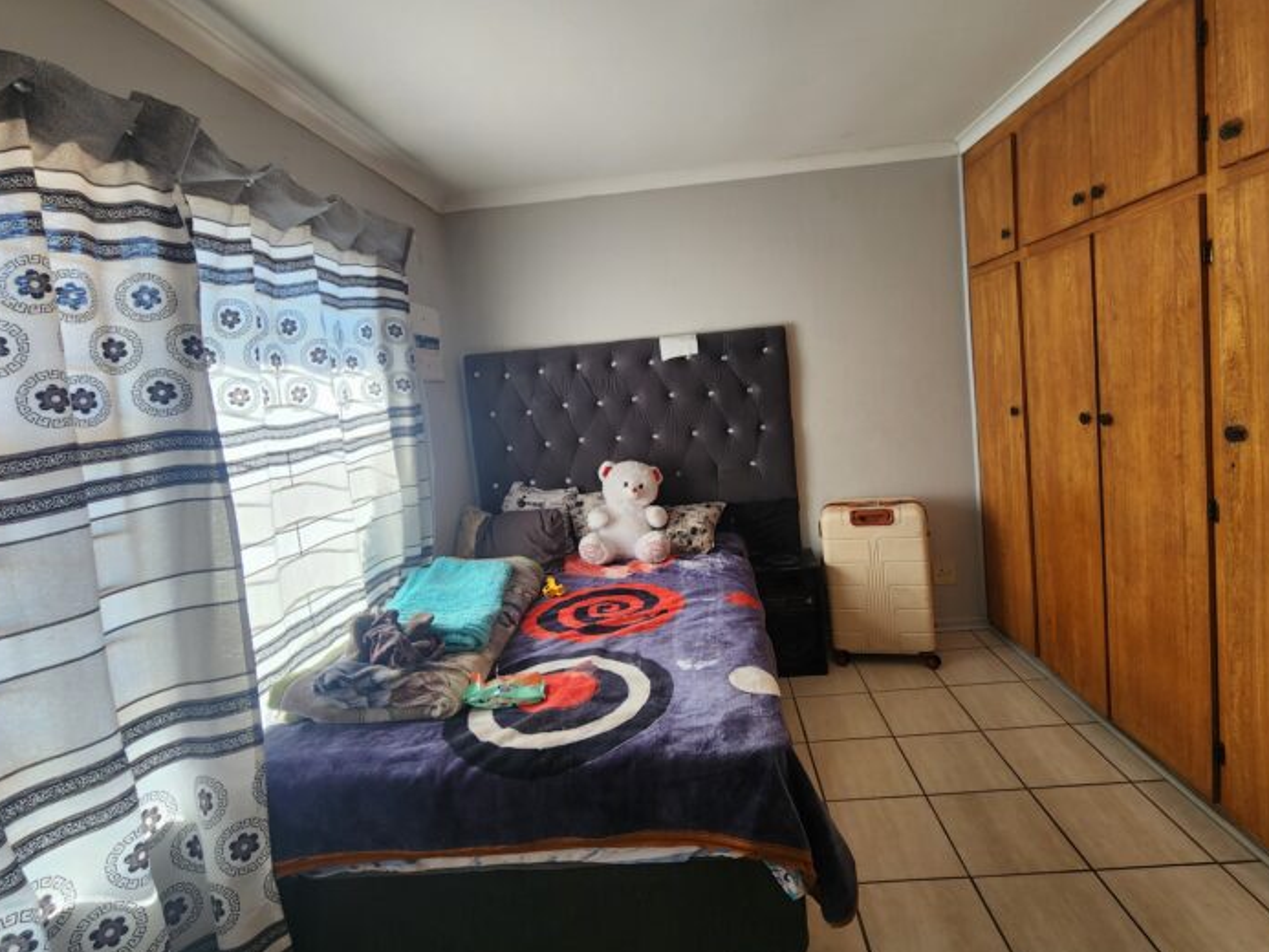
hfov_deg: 98.0
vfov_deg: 81.5
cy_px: 430
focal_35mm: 15
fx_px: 550
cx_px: 679
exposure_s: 1/60
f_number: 2.2
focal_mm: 2.2
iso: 64
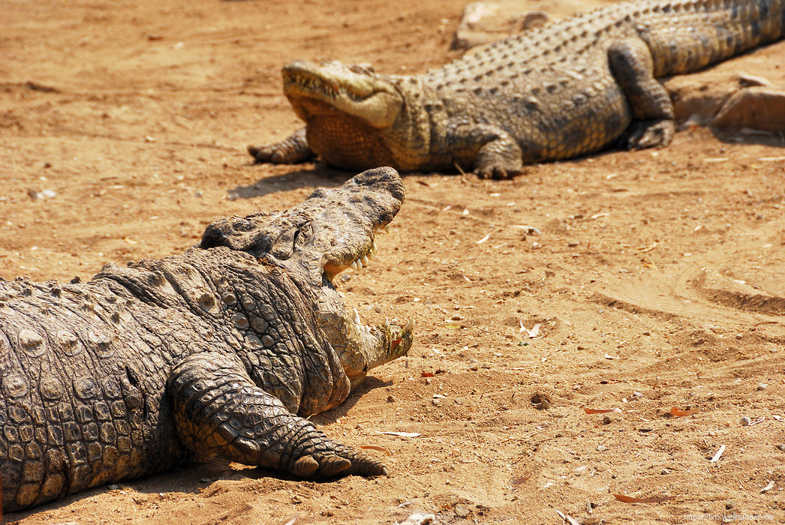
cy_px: 262
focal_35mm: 300
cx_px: 392
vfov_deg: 4.6
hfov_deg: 6.9
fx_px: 6549
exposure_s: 1/200
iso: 100
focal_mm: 200
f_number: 10
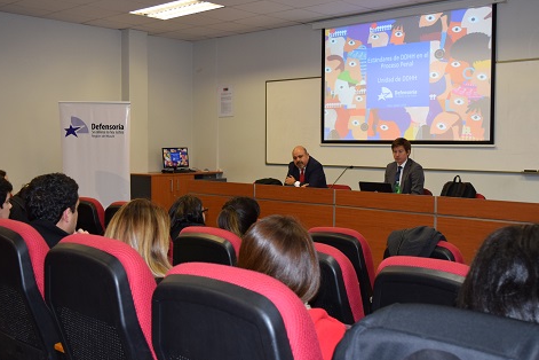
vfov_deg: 31.9
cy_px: 166
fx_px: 629
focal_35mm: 42
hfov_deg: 46.4
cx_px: 278
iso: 800
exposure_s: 1/80
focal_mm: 22
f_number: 4.5
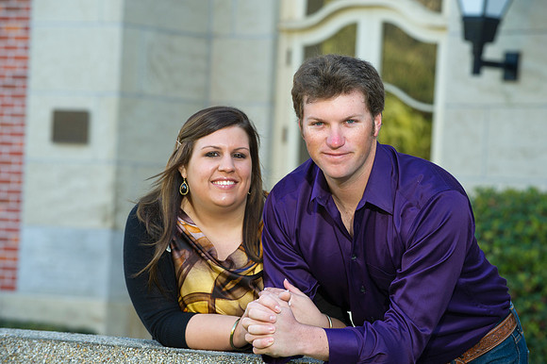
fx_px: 2581
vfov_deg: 8.1
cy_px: 182
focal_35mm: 170
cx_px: 274
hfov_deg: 12.1
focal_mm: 170
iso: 400
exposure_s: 1/80
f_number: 5.6
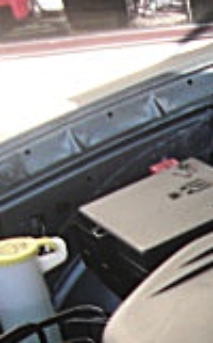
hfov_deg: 7.5
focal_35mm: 152
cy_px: 488
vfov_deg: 13.1
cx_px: 650
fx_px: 1418
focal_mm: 6.3
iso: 50
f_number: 2.8
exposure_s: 1/100
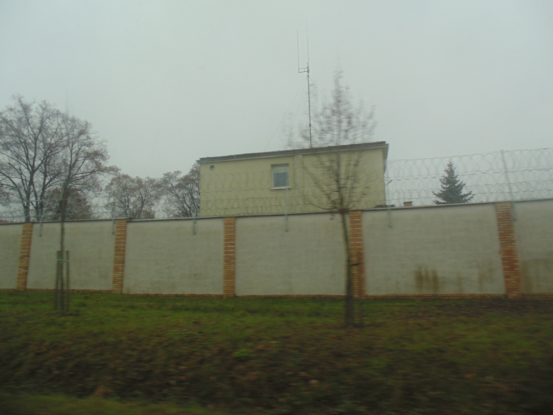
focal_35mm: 22
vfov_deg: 61.1
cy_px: 208
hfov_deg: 76.4
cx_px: 276
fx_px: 351
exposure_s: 1/100
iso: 80
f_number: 3.1
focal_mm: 4
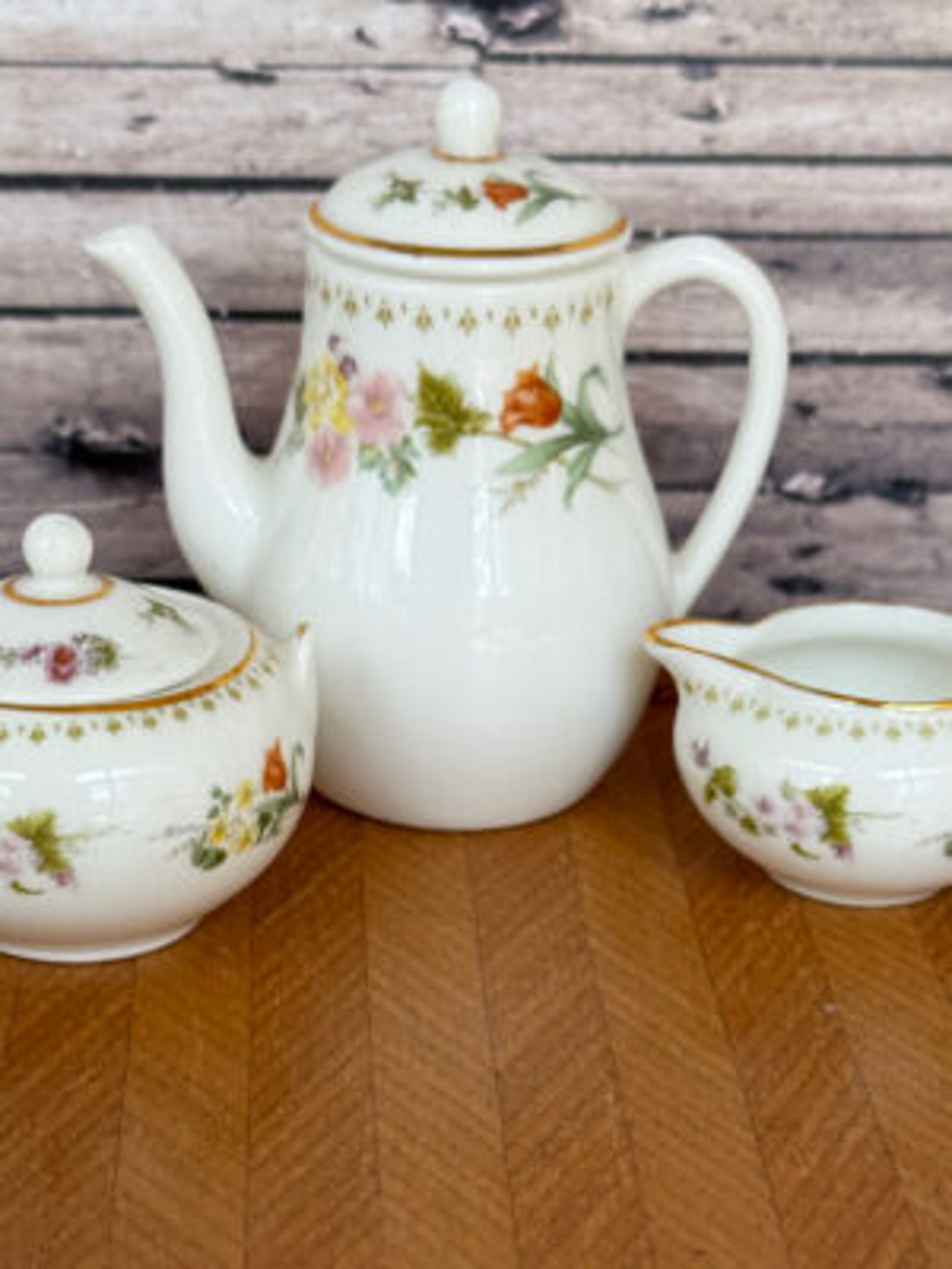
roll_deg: -1.8
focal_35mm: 48
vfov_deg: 39.7
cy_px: 634
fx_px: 1760
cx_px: 476
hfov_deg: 30.3
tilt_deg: -25.7
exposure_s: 1/900
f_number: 1.78
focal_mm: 6.76
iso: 64
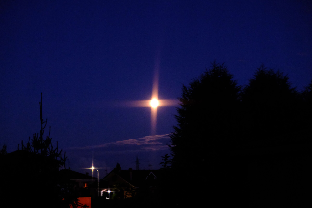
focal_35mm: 83
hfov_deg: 24.5
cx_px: 156
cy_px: 104
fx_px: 719
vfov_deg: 16.5
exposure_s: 1/7.5
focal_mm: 55
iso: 6400
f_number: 4
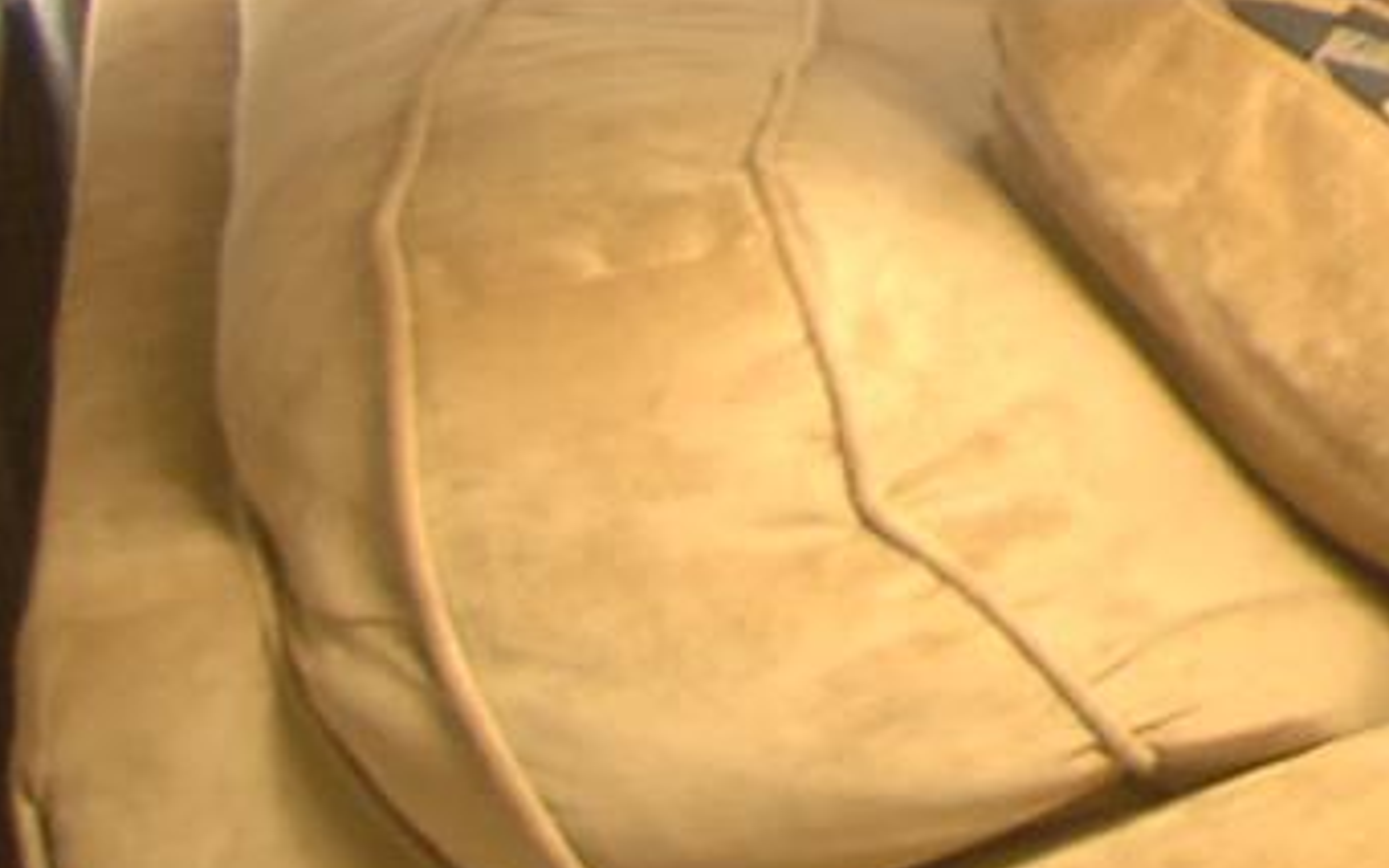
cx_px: 3548
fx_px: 4163
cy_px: -1520
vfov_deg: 9.8
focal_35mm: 110
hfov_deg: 13.0
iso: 400
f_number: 4
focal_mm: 12
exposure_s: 1/6
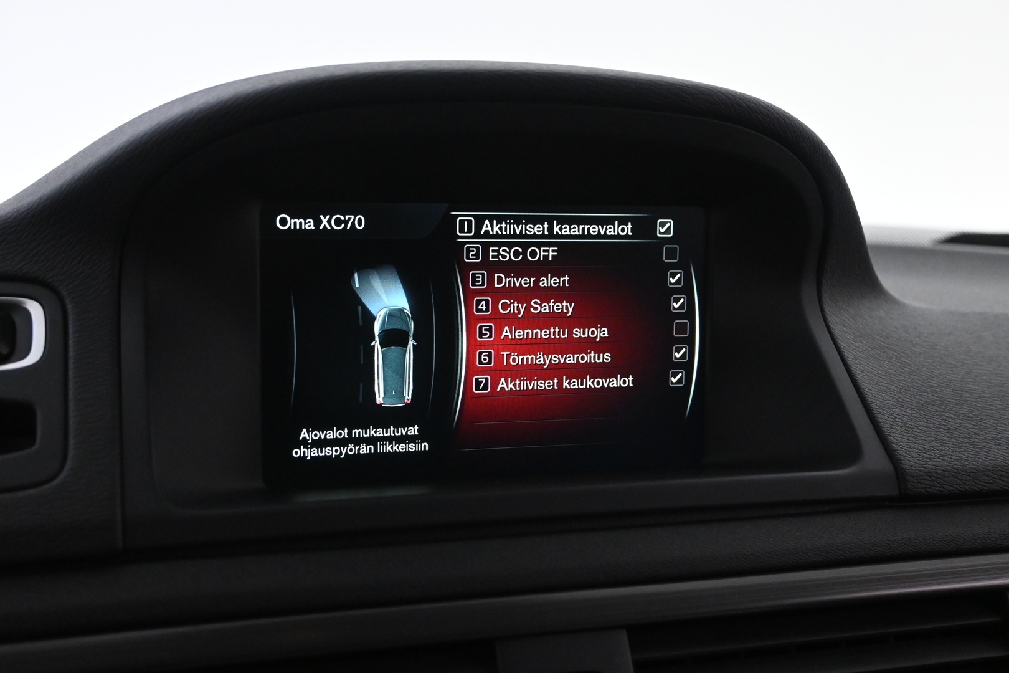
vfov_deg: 32.4
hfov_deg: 47.2
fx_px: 1156
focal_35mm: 41
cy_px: 336
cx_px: 504
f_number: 4.5
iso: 3200
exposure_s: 1/40
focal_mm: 27.5
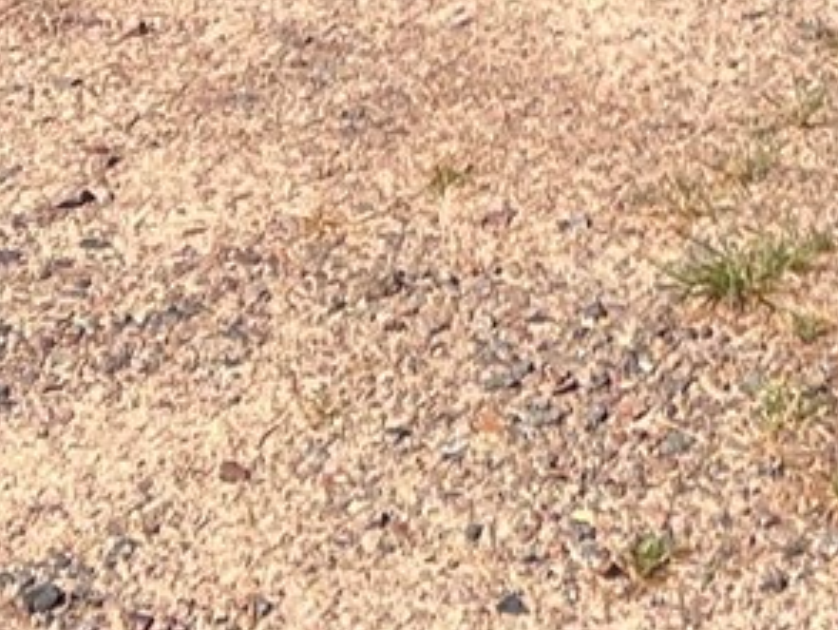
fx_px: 4385
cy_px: -1531
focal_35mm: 181
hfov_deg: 10.8
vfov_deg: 7.0
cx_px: 849
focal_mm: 5.7
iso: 50
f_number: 1.5
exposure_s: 1/1972
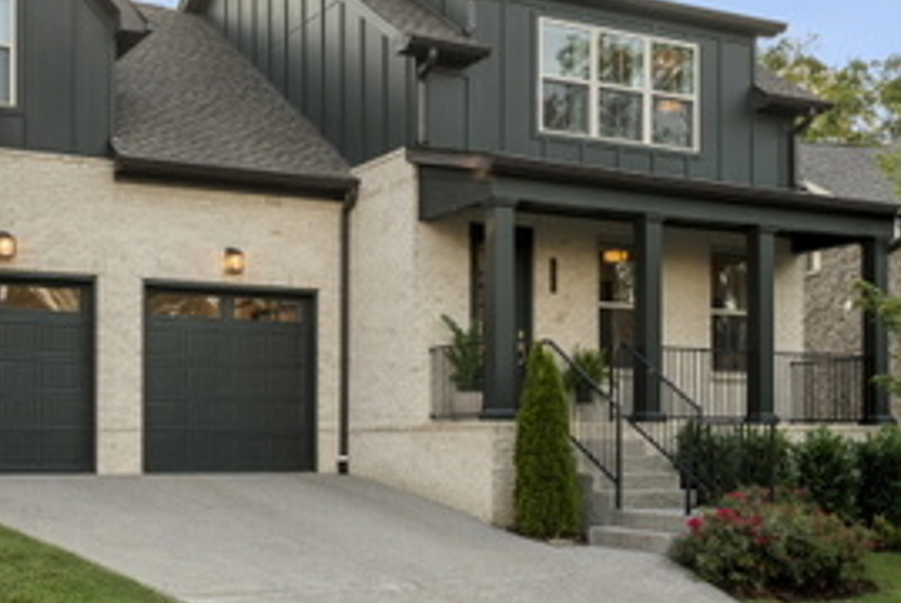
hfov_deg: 37.9
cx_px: 345
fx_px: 1303
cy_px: 213
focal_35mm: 52
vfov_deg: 25.9
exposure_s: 1/40
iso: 100
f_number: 8
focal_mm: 35
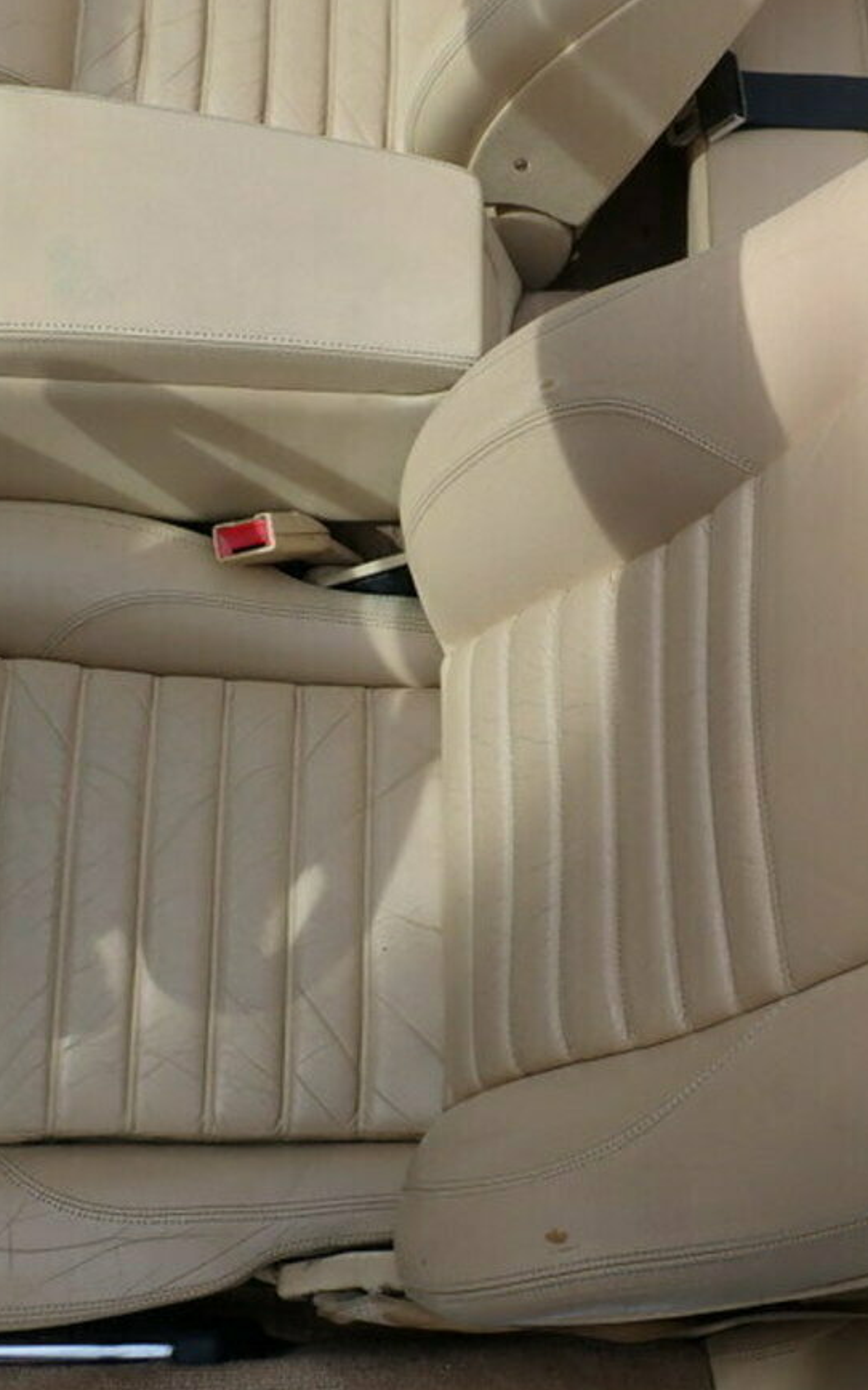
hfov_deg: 29.1
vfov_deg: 45.3
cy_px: 677
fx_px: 1665
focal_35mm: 44
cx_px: 545
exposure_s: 1/250
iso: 100
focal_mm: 5.4
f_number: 3.2
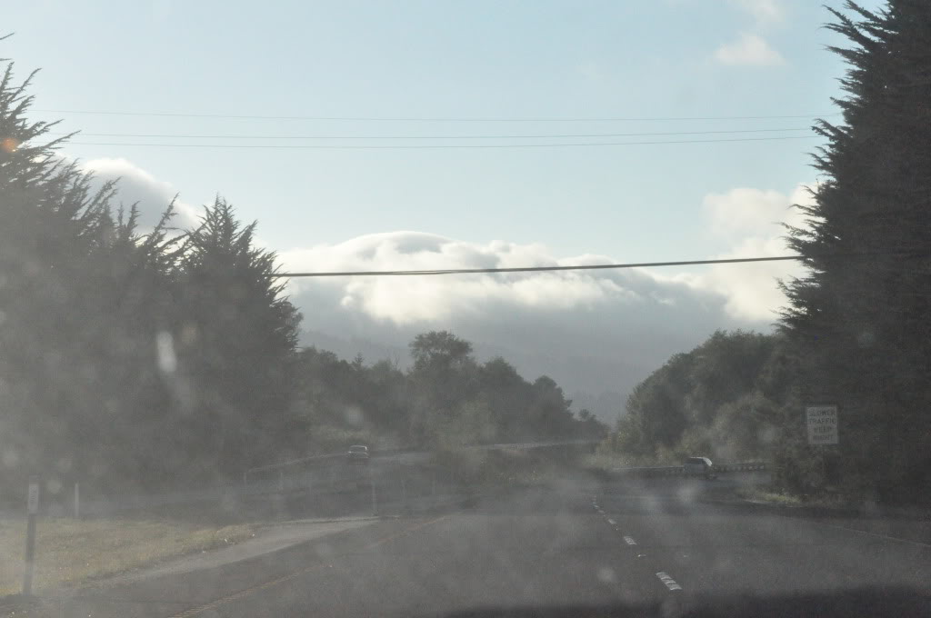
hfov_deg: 19.5
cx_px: 466
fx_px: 2712
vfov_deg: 13.0
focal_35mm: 105
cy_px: 309
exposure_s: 1/2000
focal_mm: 70
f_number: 22
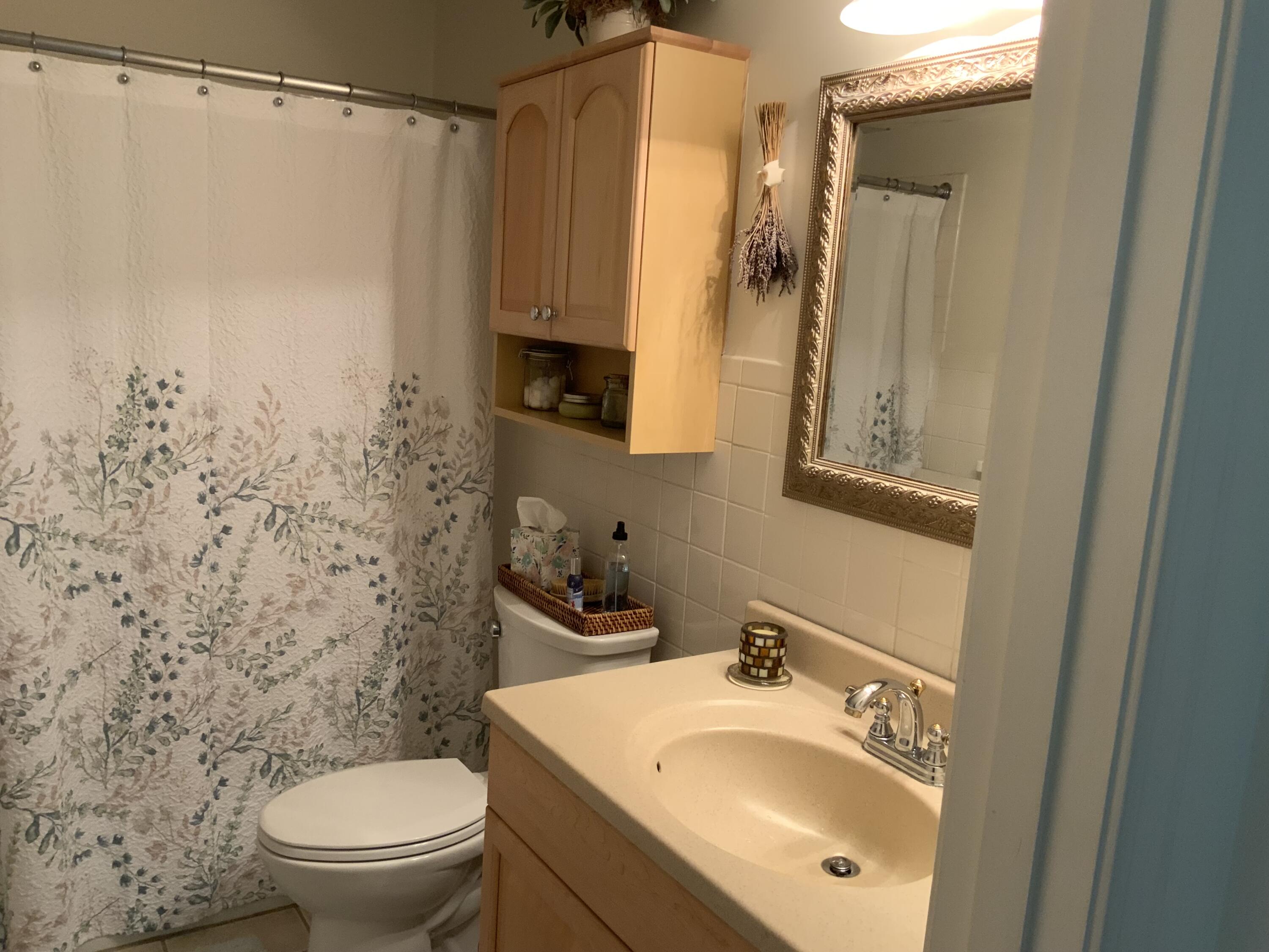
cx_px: 634
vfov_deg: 48.2
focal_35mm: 29
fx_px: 1063
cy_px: 476
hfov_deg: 61.7
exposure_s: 1/60
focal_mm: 3
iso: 125
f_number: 1.8
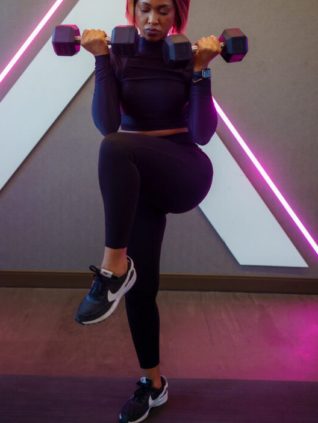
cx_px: 150
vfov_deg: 38.7
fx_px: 600
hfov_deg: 29.7
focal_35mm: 49
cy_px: 164
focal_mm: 35
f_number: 2.8
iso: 800
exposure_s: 1/50
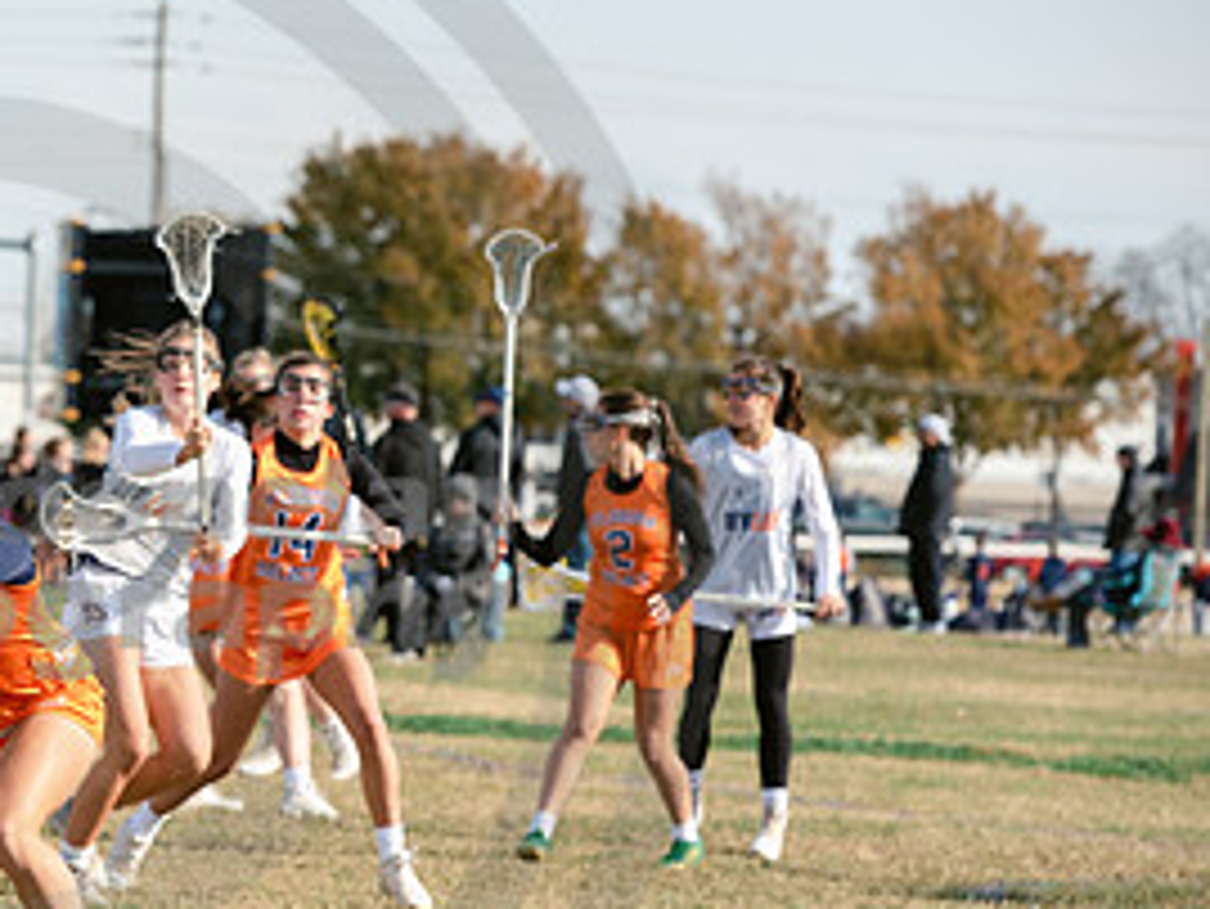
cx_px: -76
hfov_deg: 7.0
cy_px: 551
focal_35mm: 280
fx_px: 9792
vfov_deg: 5.3
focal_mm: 135
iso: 250
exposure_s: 1/1600
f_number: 5
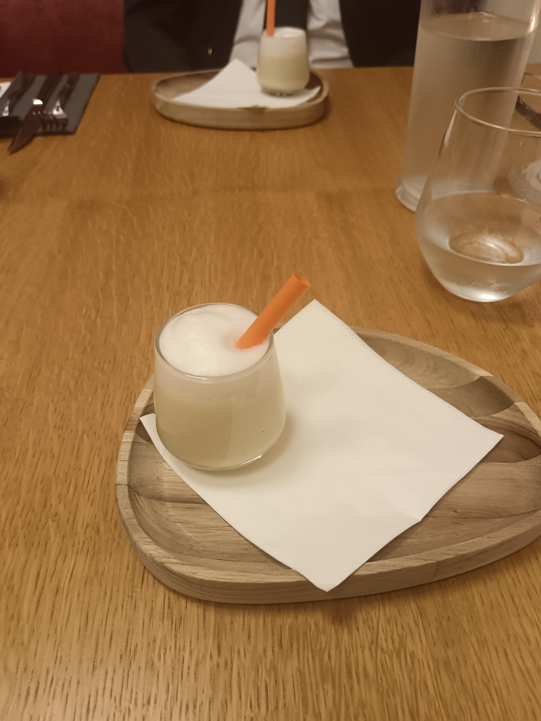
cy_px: 360
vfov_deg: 65.3
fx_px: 563
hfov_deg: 51.4
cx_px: 270
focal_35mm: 27
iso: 483
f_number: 1.9
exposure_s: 1/50
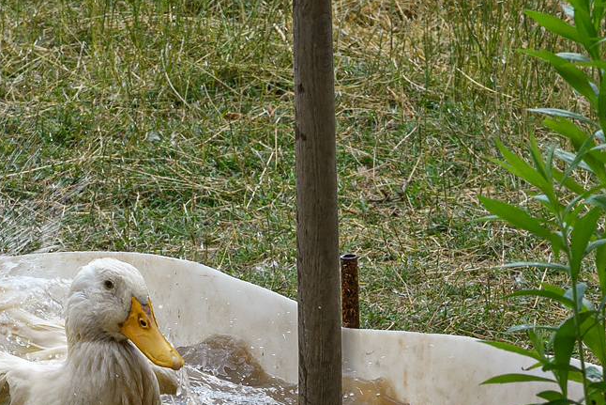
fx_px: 3283
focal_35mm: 195
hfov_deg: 10.5
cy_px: 357
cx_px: 72
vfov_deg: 7.0
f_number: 8
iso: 280
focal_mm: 70
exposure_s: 1/500
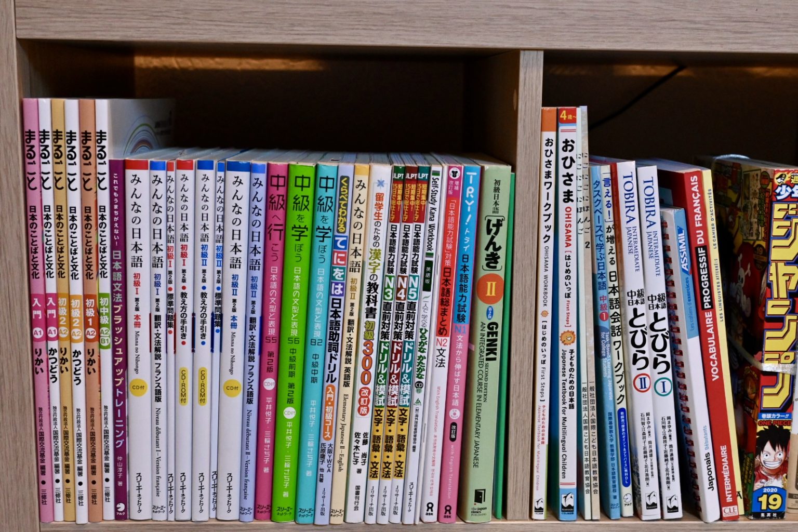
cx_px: 399
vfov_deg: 28.5
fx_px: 1047
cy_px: 266
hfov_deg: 41.7
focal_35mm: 47
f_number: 4
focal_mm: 31.5
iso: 3200
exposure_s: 1/125
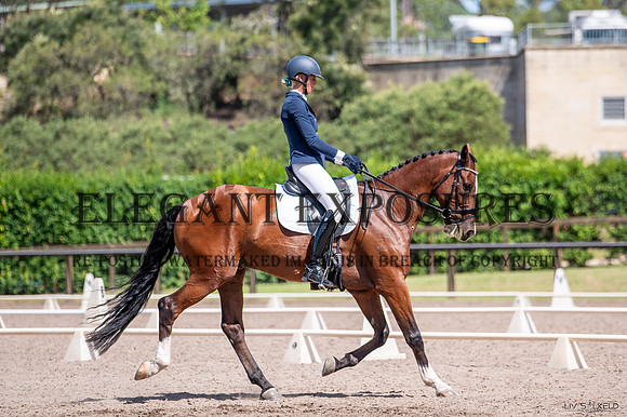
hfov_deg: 7.6
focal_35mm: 271
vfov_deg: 5.1
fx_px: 4718
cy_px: 161
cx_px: 342
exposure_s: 1/1600
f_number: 3.2
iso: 100
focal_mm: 200
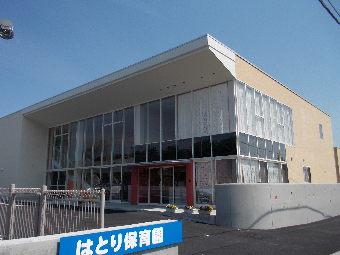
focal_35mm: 29
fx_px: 285
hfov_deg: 61.7
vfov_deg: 48.2
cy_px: 128
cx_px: 170
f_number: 3.3
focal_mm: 4.1
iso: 80
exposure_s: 1/1250
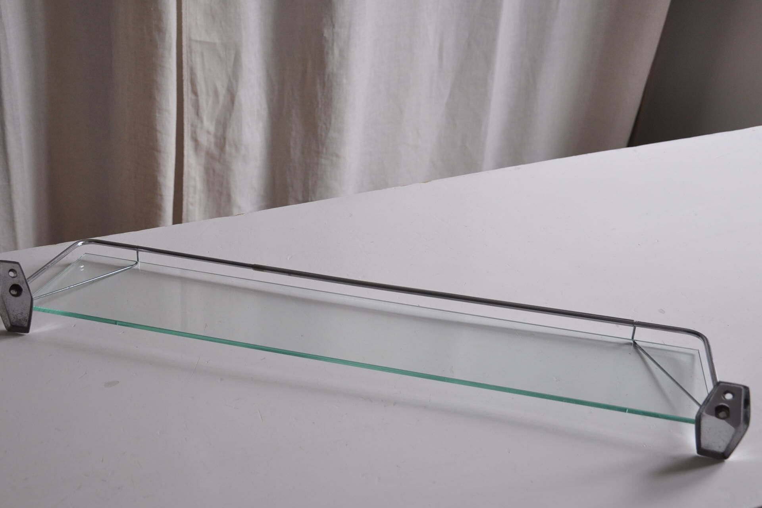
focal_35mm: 39
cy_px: 254
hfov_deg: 49.6
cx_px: 381
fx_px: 825
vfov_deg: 34.2
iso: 400
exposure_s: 1/125
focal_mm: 26
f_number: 5.6
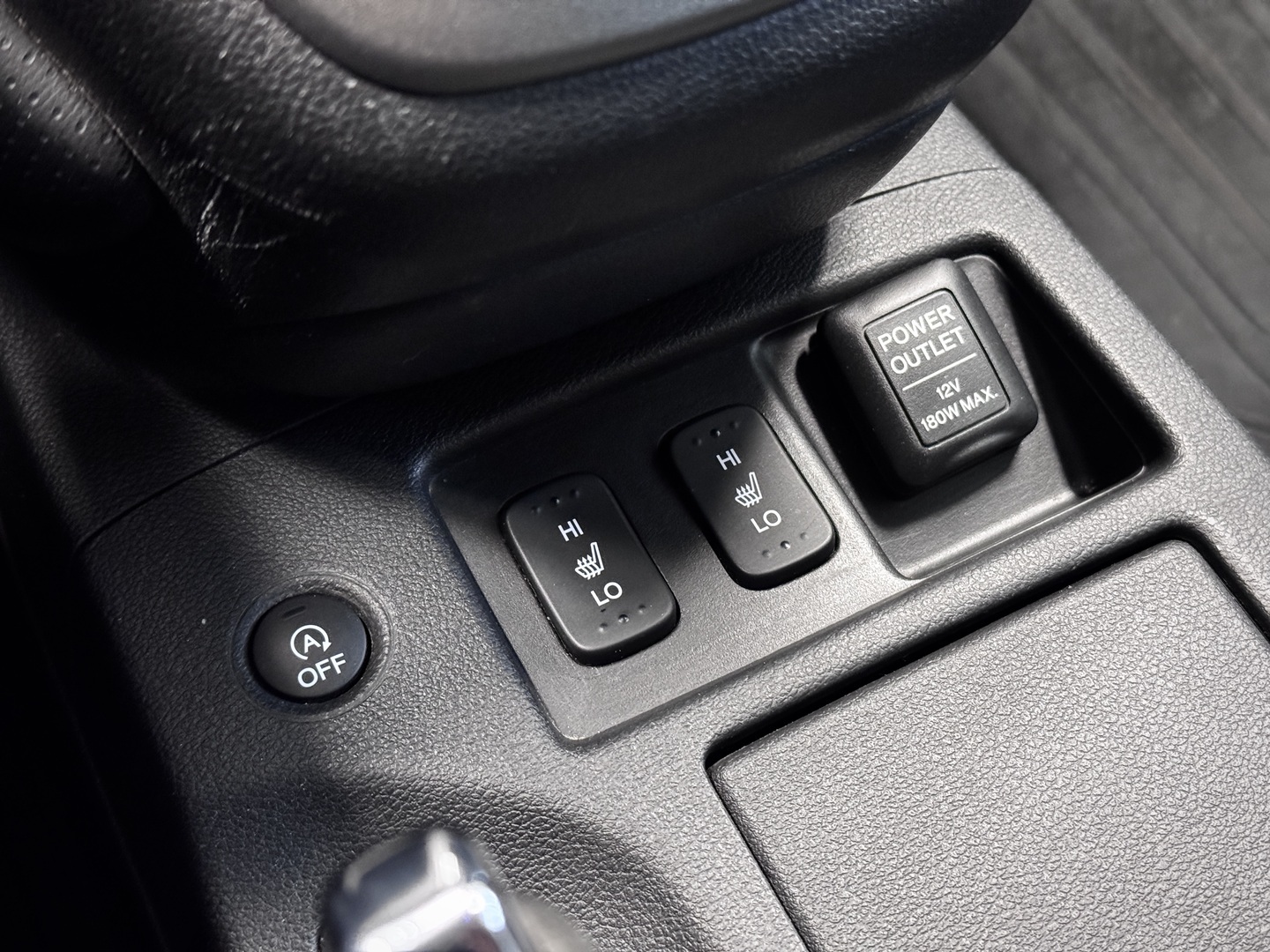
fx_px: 1761
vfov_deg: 30.3
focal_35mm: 48
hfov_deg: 39.7
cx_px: 635
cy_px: 476
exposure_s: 1/30
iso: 640
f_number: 1.78
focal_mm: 6.76
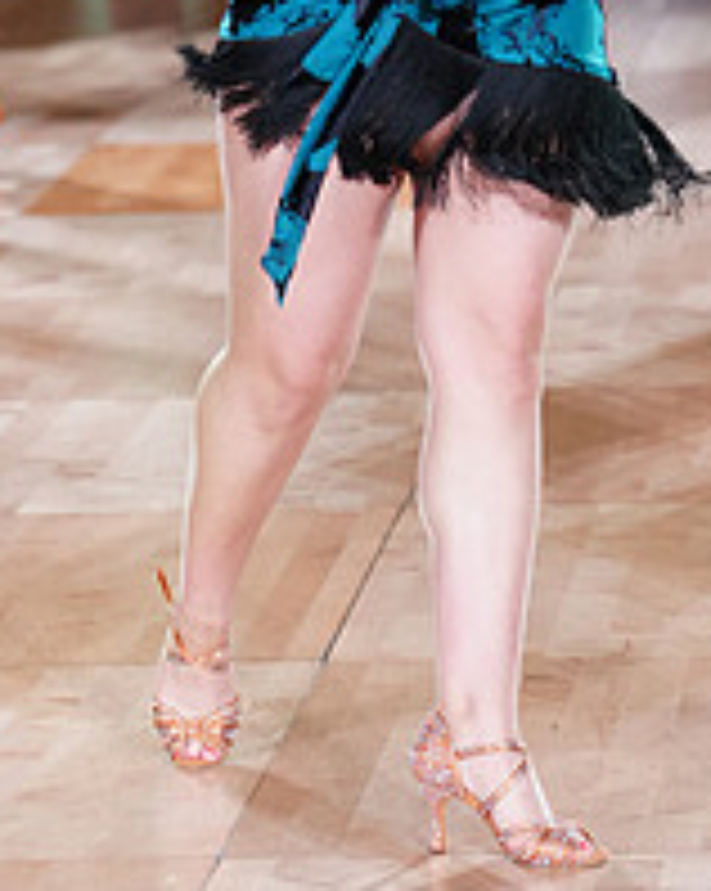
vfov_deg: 7.9
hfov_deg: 6.4
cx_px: 641
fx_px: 6375
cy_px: -198
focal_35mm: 242
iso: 1250
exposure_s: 1/320
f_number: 2.8
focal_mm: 88
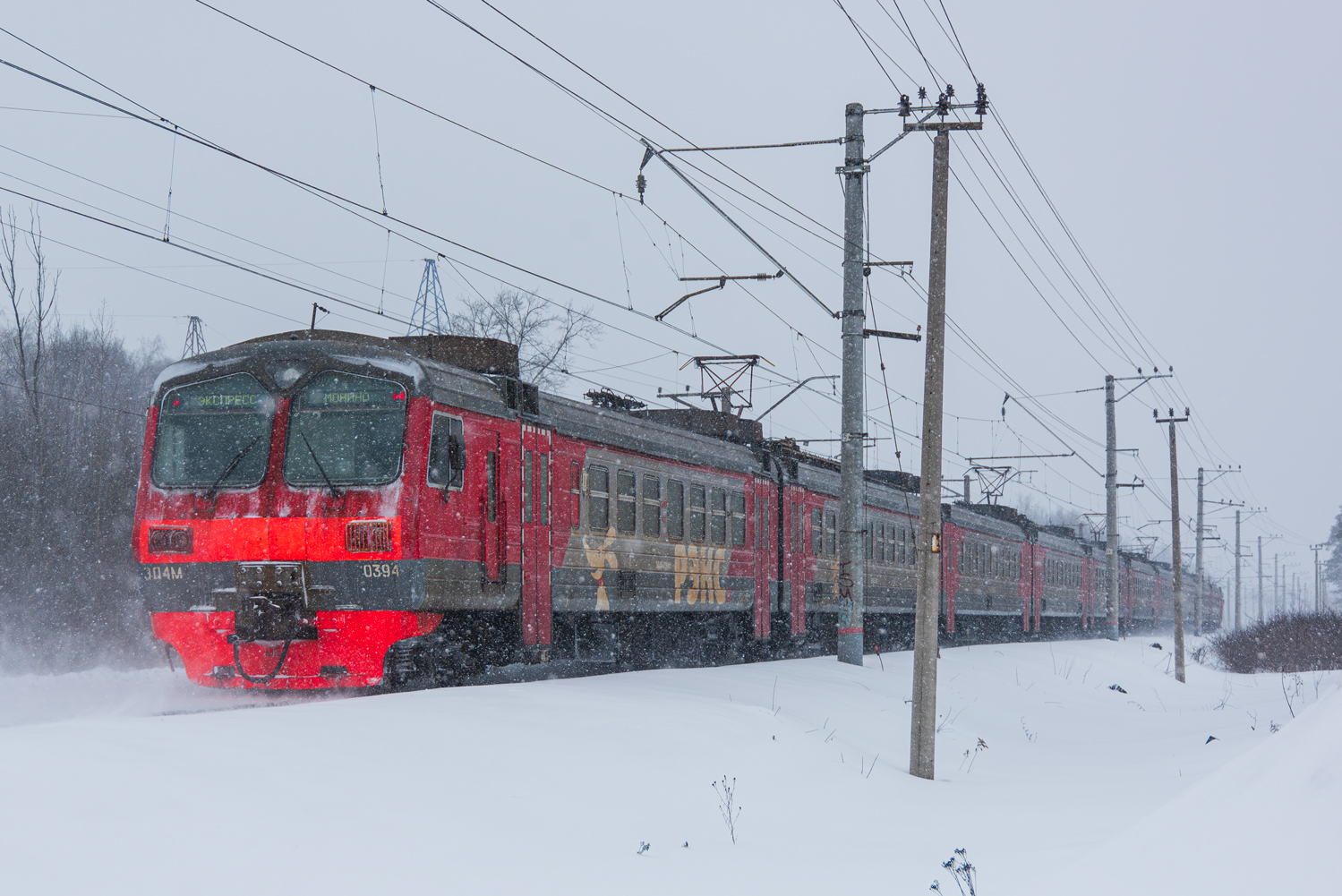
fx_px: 1939
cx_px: 671
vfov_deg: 26.0
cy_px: 448
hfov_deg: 38.2
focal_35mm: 52
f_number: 7.1
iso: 200
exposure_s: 1/500
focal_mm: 52
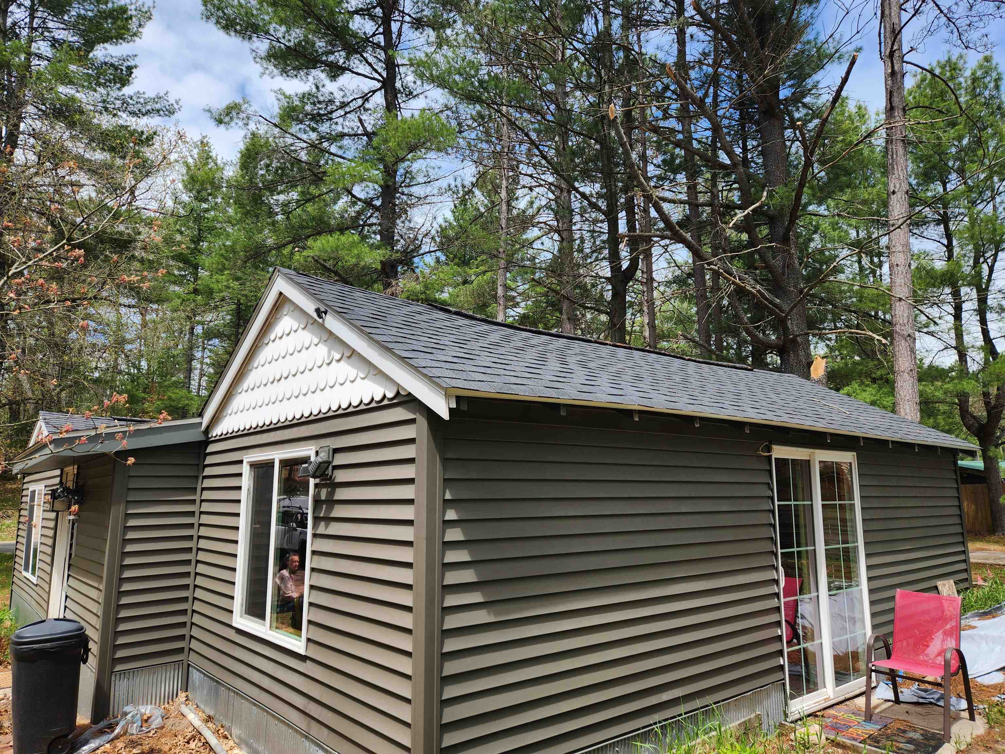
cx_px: 502
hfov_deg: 73.9
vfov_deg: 58.9
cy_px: 377
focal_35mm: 23
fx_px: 668
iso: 20
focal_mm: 5.4
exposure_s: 1/937
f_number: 1.8
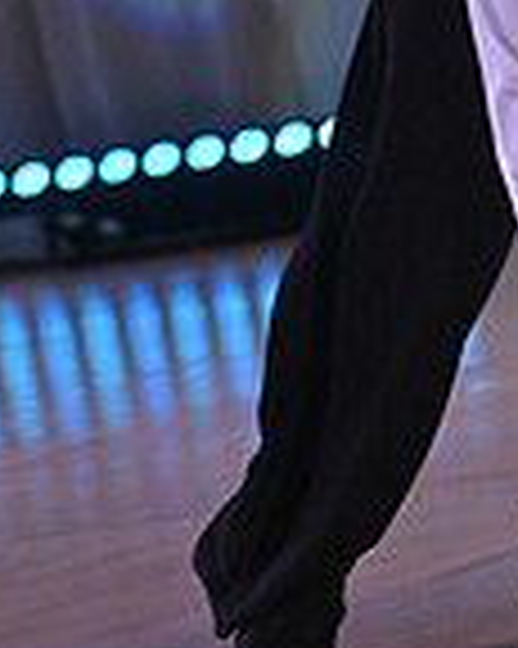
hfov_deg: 2.0
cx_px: 619
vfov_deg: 2.5
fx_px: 14541
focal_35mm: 758
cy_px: -500
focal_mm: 200
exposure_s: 1/400
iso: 3200
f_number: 7.1
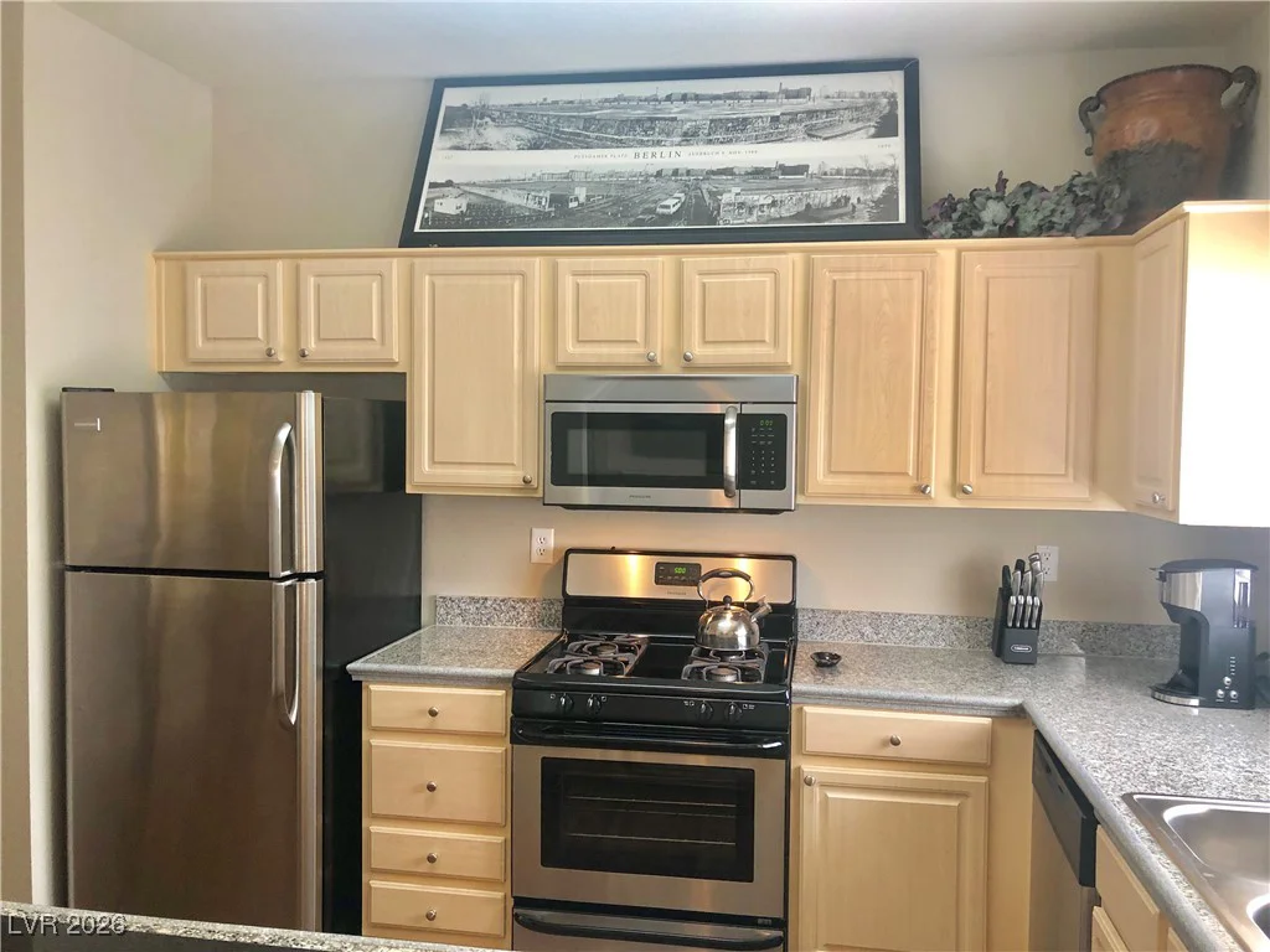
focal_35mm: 28
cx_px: 635
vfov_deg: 49.7
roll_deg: -1.2
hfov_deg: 63.4
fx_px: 1027
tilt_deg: -3.7
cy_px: 476
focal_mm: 3.99
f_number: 1.8
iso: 40
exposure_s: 1/20
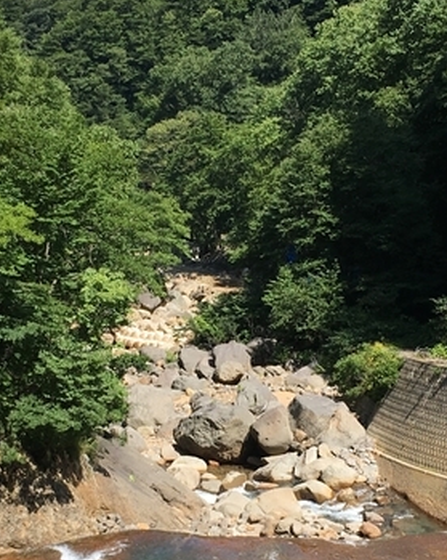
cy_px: 374
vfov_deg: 22.9
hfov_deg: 18.5
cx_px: 240
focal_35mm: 83
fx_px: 1373
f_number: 2.2
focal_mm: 4.15
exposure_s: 1/1026
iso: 25
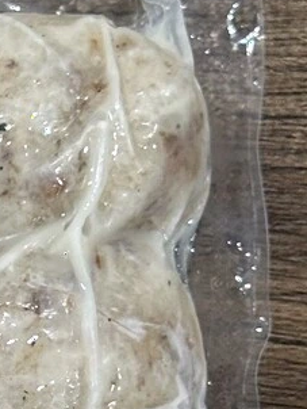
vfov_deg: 8.6
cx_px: -289
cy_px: 343
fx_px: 2716
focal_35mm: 230
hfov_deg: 6.3
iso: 160
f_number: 1.78
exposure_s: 1/60
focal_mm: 6.86
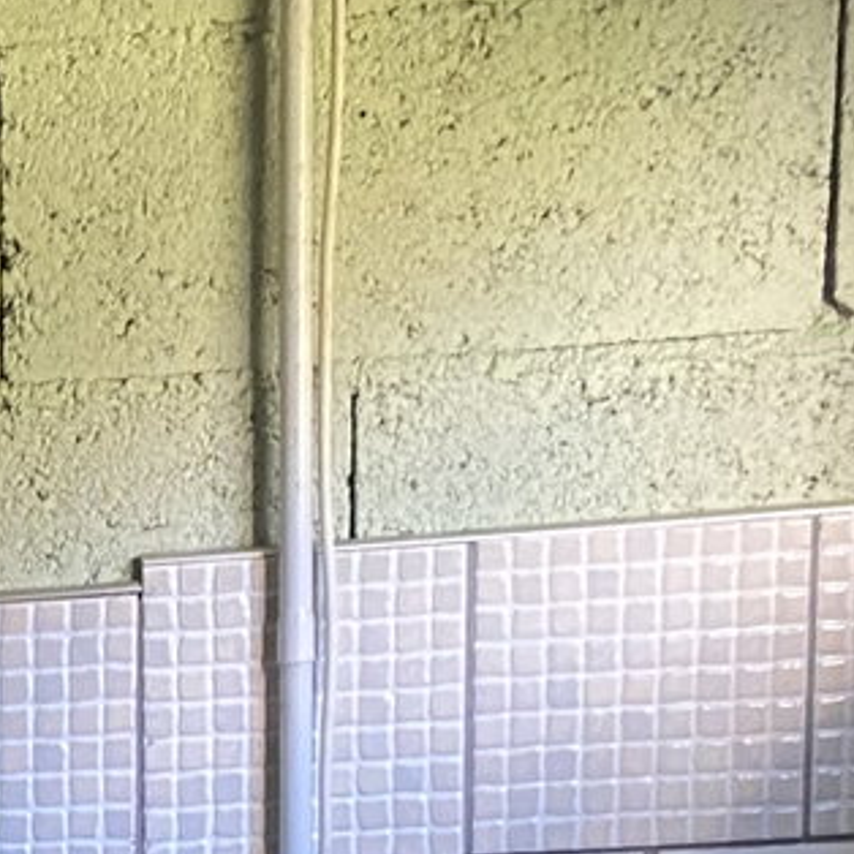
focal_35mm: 117
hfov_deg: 12.9
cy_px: 1379
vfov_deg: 13.8
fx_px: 3266
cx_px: -857
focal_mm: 4.25
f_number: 1.8
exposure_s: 1/60
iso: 400
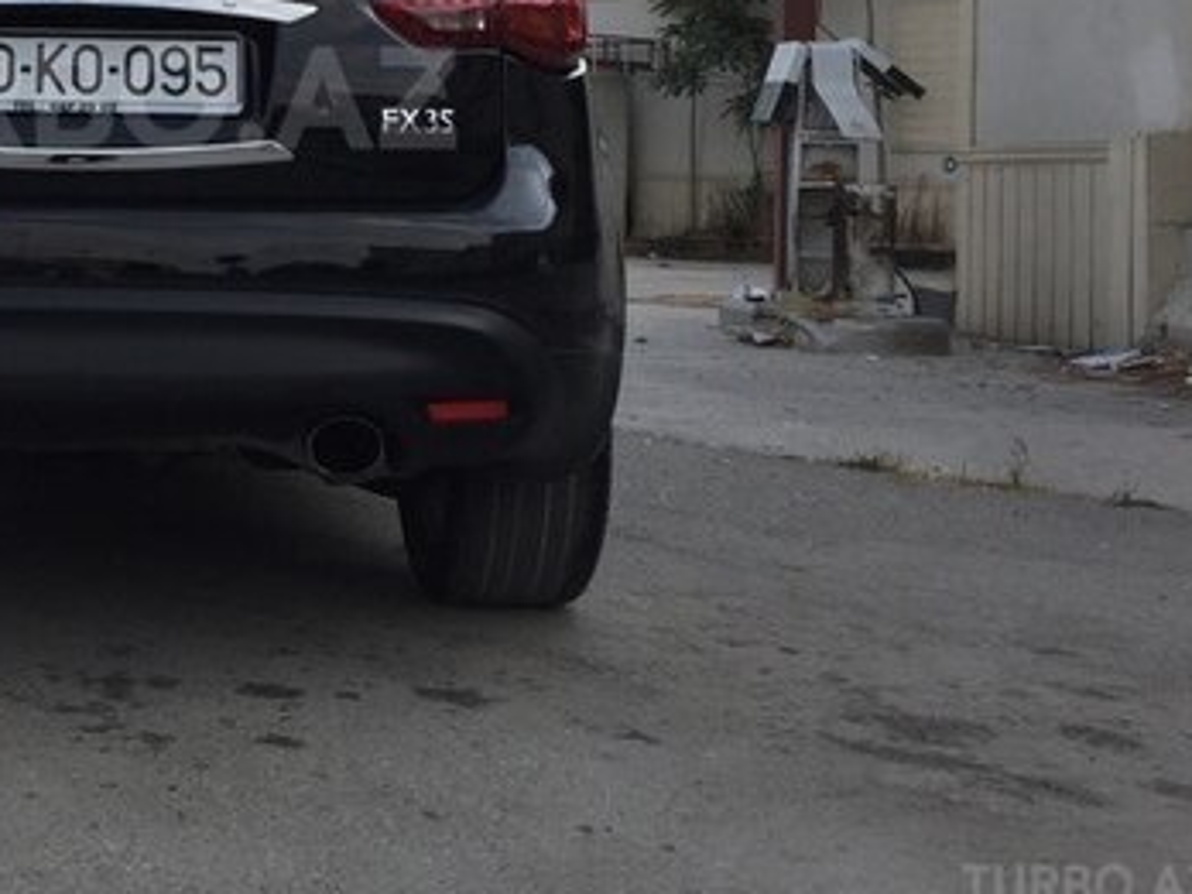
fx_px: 1894
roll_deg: -3.9
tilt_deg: +2.0
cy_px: 98
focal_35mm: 55
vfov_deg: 25.8
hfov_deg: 33.0
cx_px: 106
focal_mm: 4.15
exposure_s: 1/1522
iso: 32
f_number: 2.2
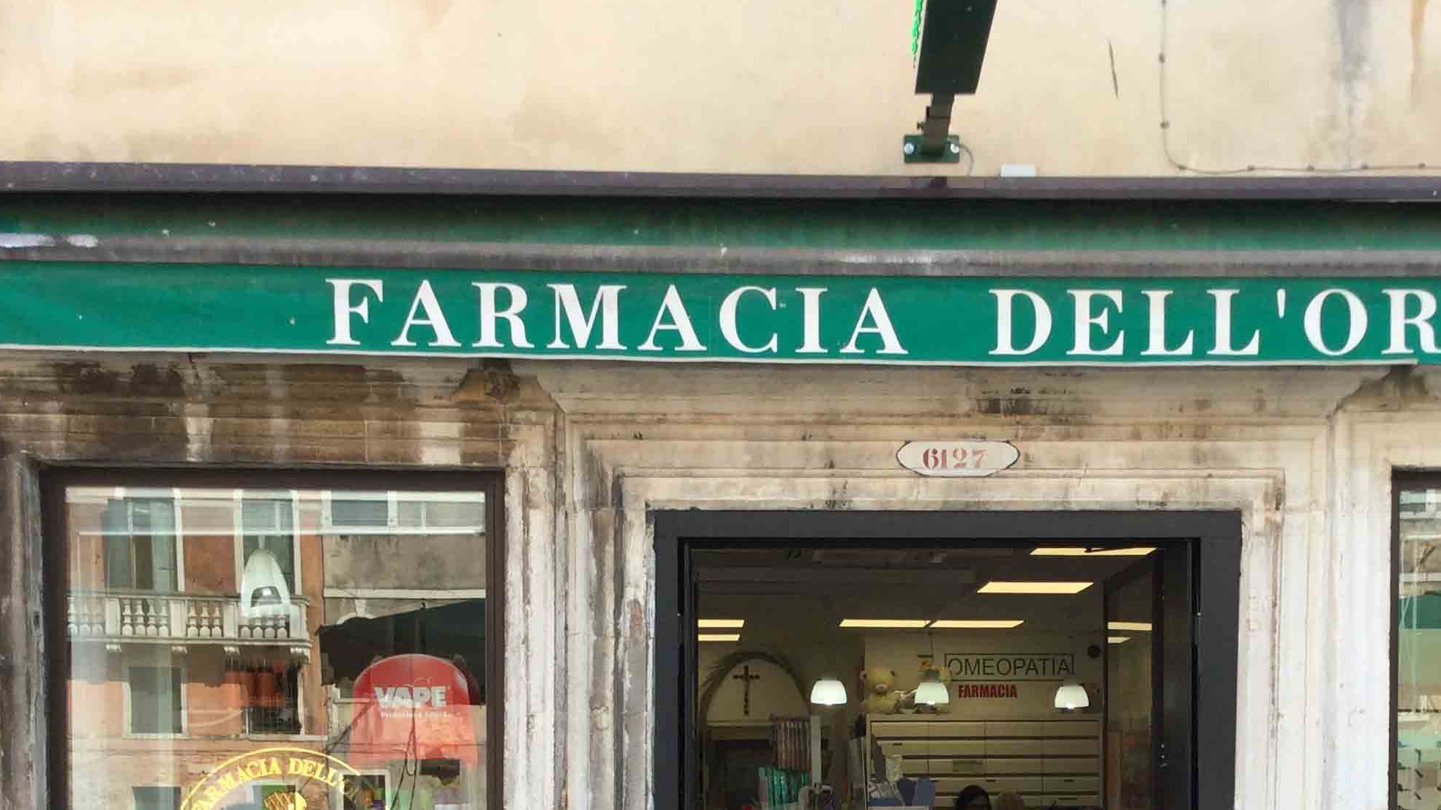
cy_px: 858
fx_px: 2139
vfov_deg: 20.6
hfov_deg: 37.0
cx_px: 883
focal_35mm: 56
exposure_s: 1/251
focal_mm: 3.3
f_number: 2.4
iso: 25
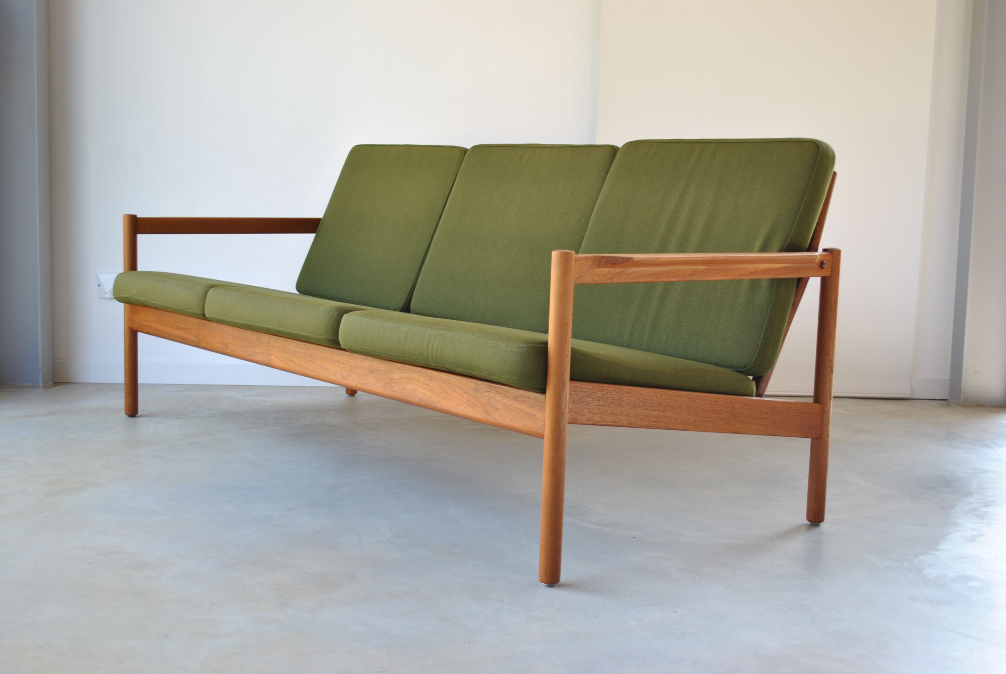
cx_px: 503
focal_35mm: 44
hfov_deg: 44.9
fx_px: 1217
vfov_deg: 30.9
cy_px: 337
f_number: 4.5
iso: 100
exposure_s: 1/25
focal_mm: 29
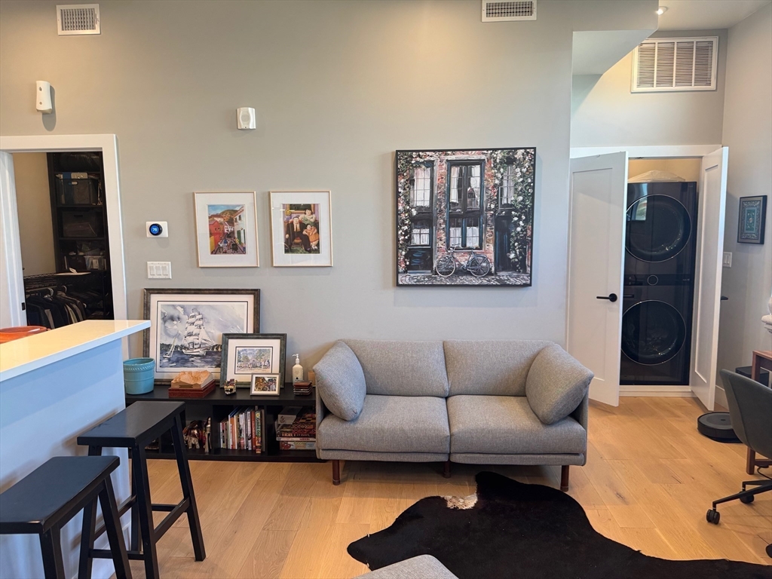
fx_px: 535
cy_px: 290
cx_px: 386
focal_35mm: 24
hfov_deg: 71.6
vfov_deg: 56.8
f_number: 1.78
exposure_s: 1/120
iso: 200
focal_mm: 6.76
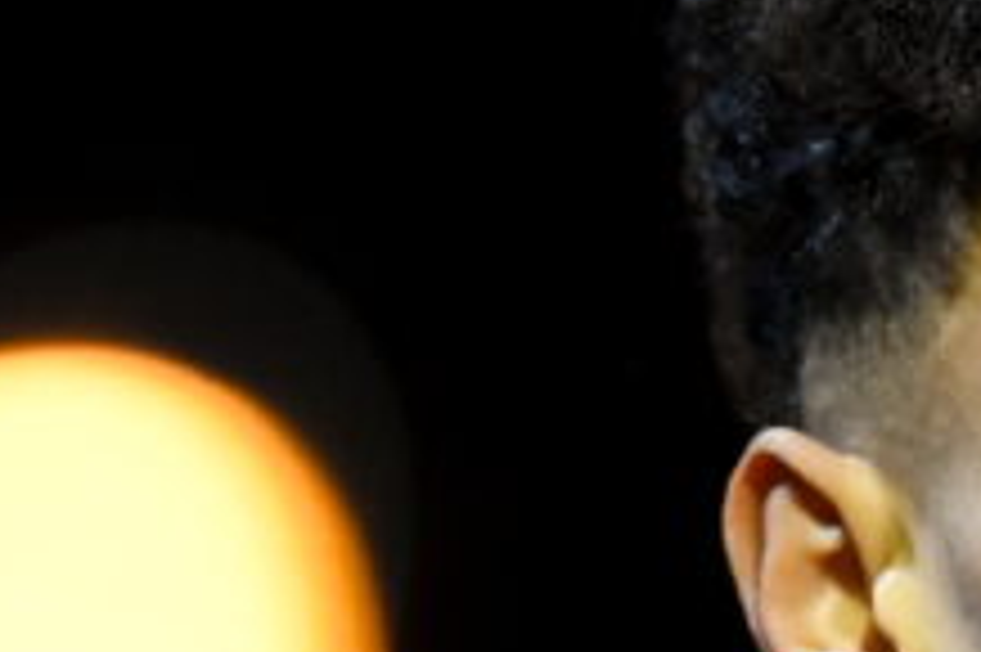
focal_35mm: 1882
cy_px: 852
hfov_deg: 1.1
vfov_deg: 0.7
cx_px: 1382
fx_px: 51244
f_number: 2.8
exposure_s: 1/1250
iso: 5000
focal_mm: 400
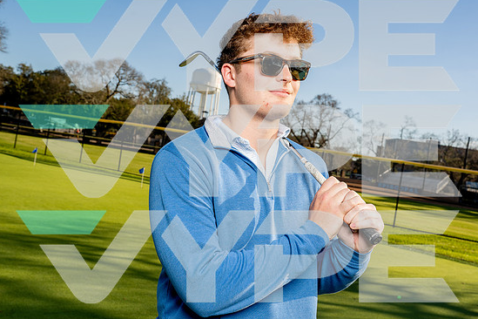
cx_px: 240
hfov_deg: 51.9
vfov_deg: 35.9
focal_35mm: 37
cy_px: 151
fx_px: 491
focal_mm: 35
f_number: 8
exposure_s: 1/250
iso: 100
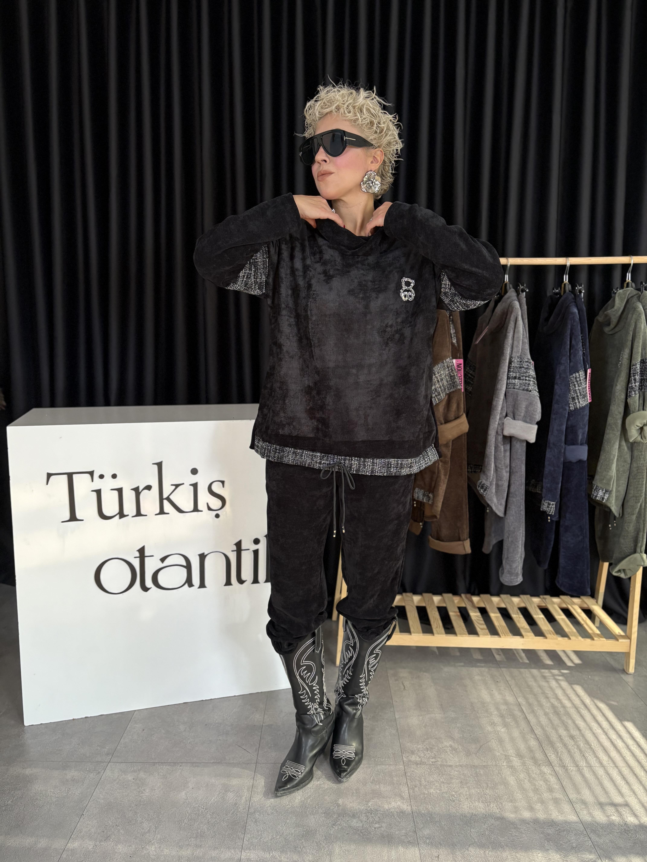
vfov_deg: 67.3
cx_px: 324
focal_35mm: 26
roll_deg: +0.1
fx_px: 648
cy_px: 431
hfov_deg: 53.1
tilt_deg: -7.7
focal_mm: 5.96
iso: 250
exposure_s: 1/60
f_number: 1.6
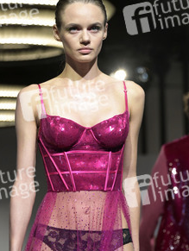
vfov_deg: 11.1
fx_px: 1293
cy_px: 144
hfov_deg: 8.4
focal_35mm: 178
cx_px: 89
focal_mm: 135
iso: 6400
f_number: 5.6
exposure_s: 1/500
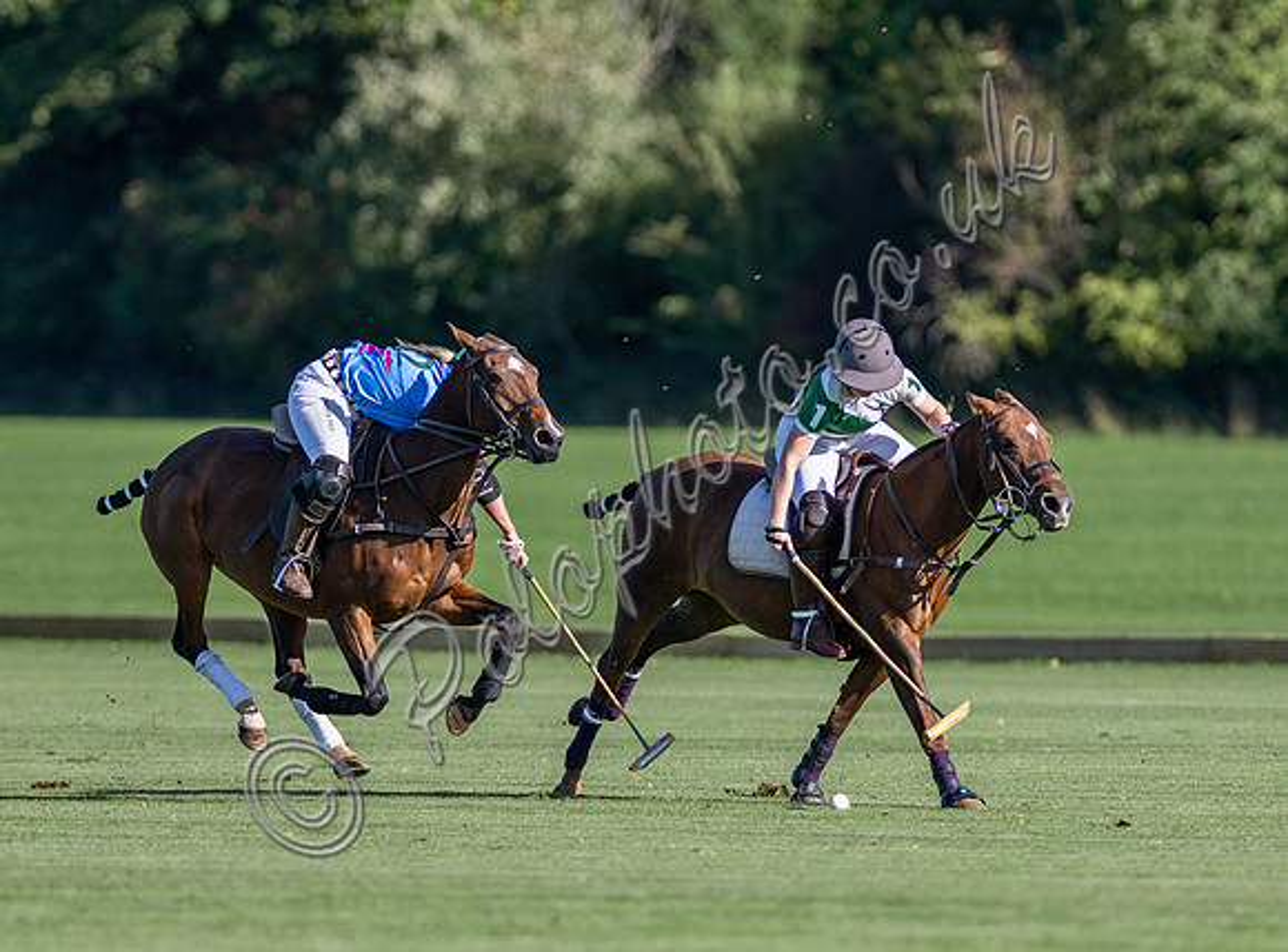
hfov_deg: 3.0
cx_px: 661
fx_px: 24807
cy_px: 640
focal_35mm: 670
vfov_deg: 2.2
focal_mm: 300
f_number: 3.2
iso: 160
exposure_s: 1/2500
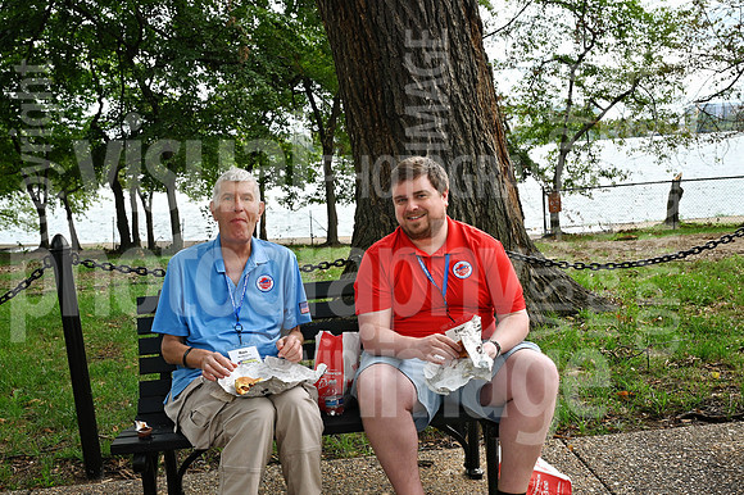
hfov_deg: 49.6
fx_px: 806
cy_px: 248
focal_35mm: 39
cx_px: 372
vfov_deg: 34.2
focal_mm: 26.5
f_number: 5.6
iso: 360
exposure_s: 1/320
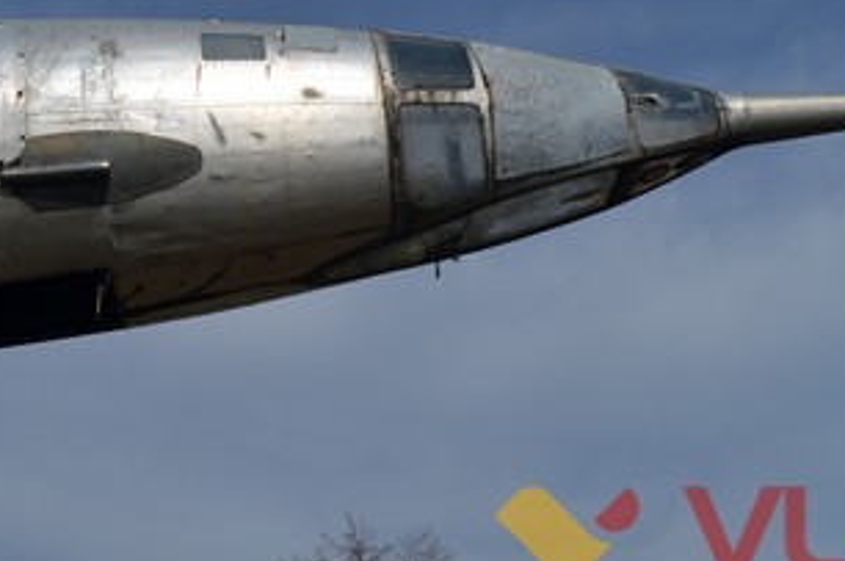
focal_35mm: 103
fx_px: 2414
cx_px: 329
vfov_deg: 13.2
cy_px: 159
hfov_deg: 19.8
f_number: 13
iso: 100
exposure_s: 1/640
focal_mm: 30
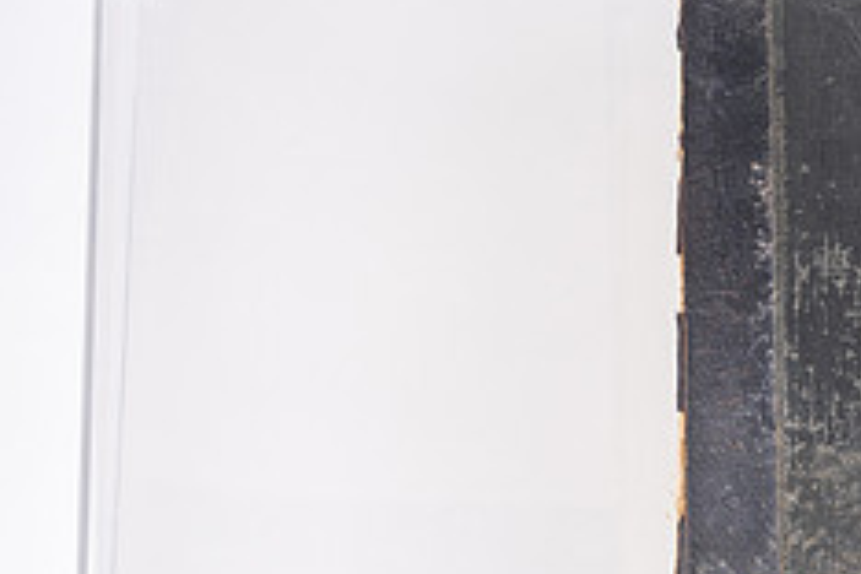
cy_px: 307
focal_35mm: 149
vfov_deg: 9.2
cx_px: 758
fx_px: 3563
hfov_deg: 13.7
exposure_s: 1/125
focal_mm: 60
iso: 100
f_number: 13
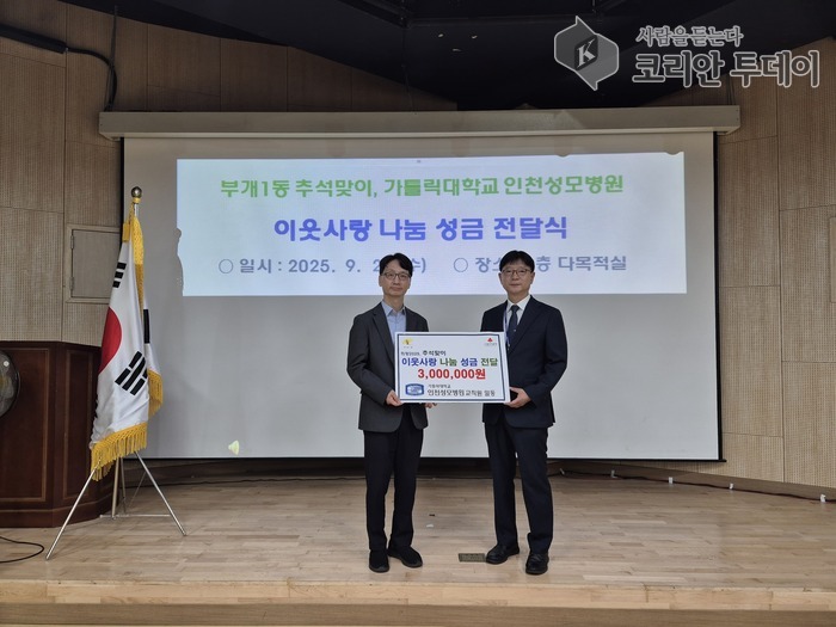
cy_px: 314
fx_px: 555
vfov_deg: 58.9
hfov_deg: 73.9
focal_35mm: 23
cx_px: 418
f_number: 1.8
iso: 125
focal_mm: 5.4
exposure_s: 1/120
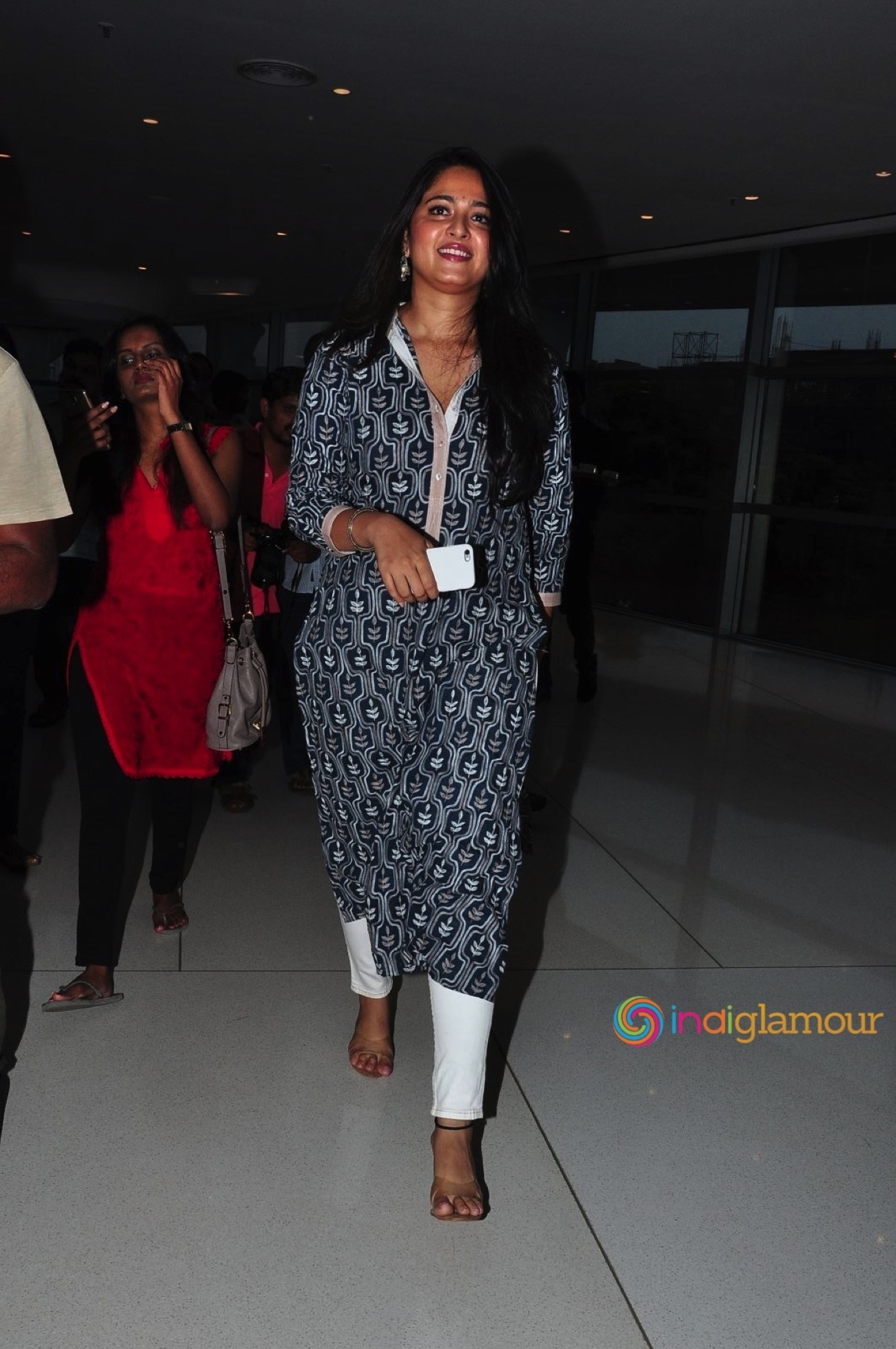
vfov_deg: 57.3
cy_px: 674
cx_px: 448
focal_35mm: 33
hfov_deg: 39.9
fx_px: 1235
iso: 400
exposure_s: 1/125
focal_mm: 22
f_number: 14
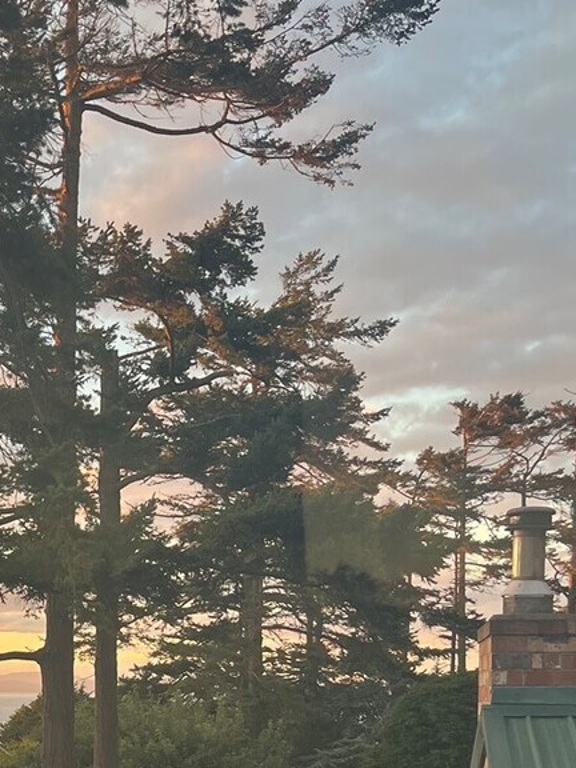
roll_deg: +0.2
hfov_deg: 21.3
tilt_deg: -0.3
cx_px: -83
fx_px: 1442
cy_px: 688
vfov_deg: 28.7
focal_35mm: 65
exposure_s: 1/120
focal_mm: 5.1
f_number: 1.6
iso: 80
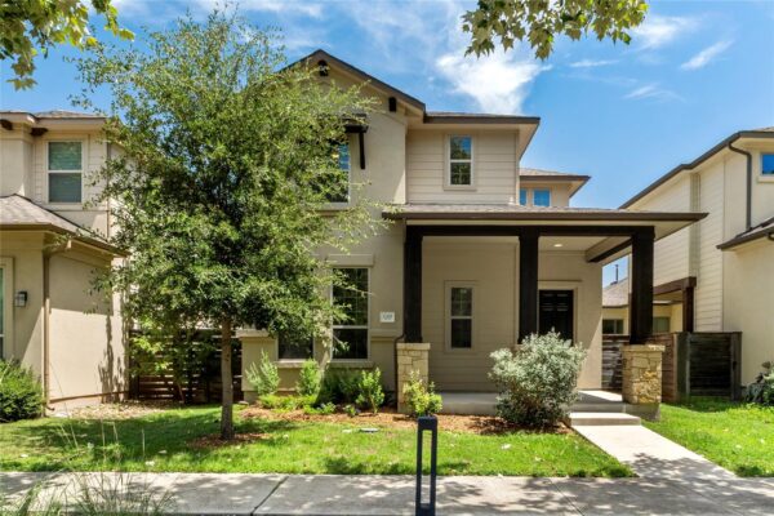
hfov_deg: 97.6
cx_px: 387
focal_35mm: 16
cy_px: 258
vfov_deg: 74.6
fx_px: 339
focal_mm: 10.5
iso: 250
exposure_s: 1/60
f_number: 11
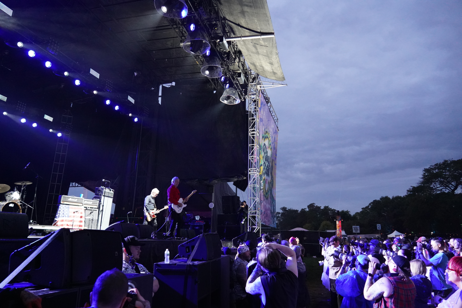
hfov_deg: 73.7
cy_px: 154
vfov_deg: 53.1
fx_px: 308
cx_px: 231
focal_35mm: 24
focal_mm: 24
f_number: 4
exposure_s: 1/160
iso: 12800
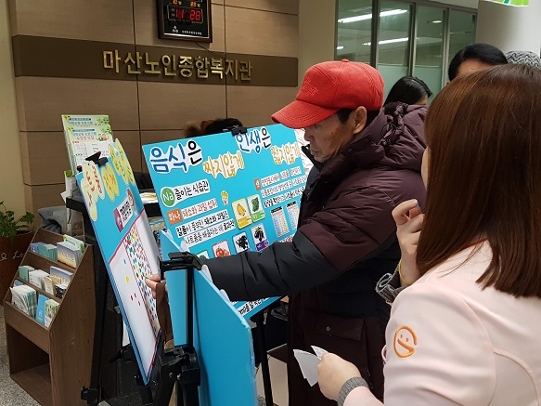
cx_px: 270
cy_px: 203
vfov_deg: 53.0
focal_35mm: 26
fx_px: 406
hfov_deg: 67.3
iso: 200
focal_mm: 4.2
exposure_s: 1/120
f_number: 1.7
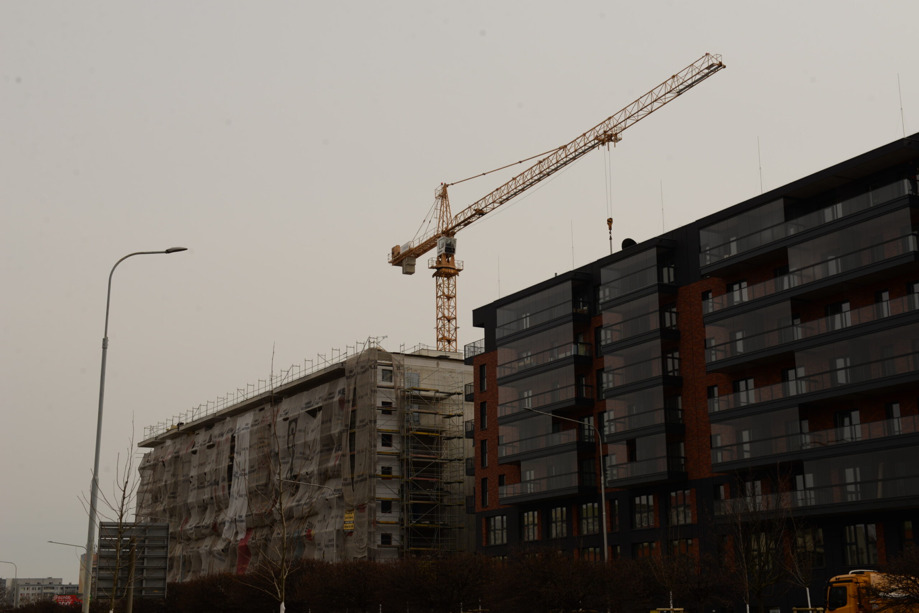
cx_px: 460
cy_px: 306
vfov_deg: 26.0
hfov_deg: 38.2
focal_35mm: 52
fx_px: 1328
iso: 100
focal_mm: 52
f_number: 10
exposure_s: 1/320
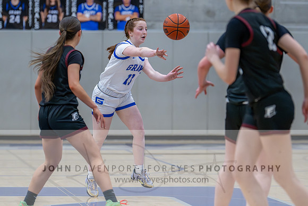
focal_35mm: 222
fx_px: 1899
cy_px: 102
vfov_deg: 6.2
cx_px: 131
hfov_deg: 9.3
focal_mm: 155
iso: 4000
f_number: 2.8
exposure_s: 1/1000
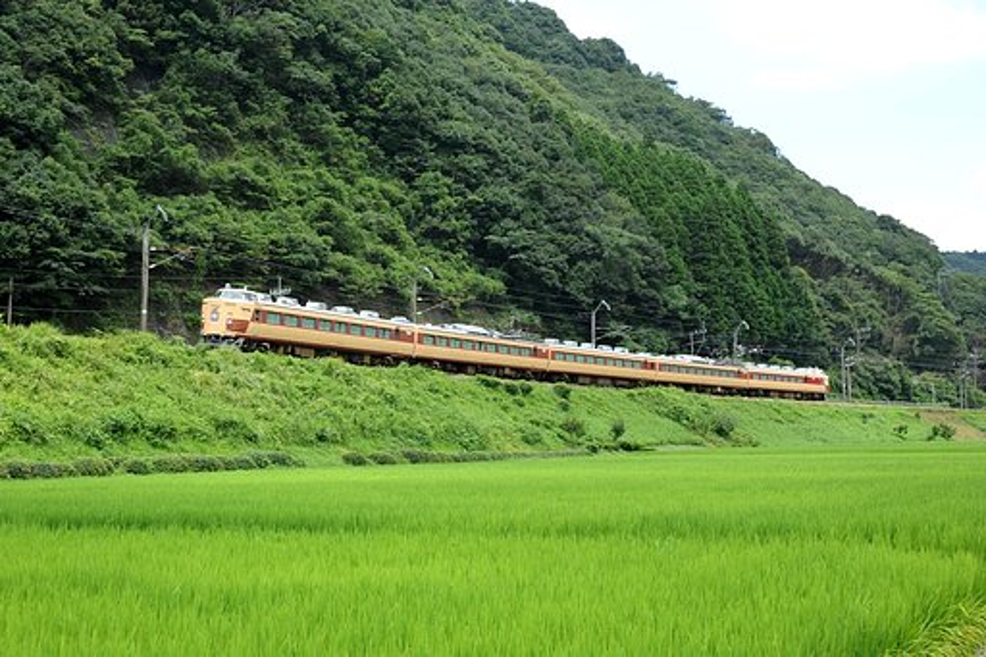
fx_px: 1314
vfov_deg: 28.1
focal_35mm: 48
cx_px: 493
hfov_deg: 41.1
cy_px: 328
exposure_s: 1/500
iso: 500
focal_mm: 48
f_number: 7.1
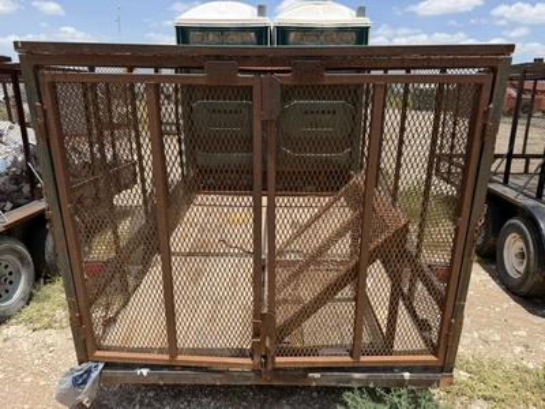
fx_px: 378
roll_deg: +0.5
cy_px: 204
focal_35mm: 24
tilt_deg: -15.6
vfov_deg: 56.8
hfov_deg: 71.6
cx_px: 272
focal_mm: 6.76
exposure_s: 1/3584
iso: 80
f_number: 1.78
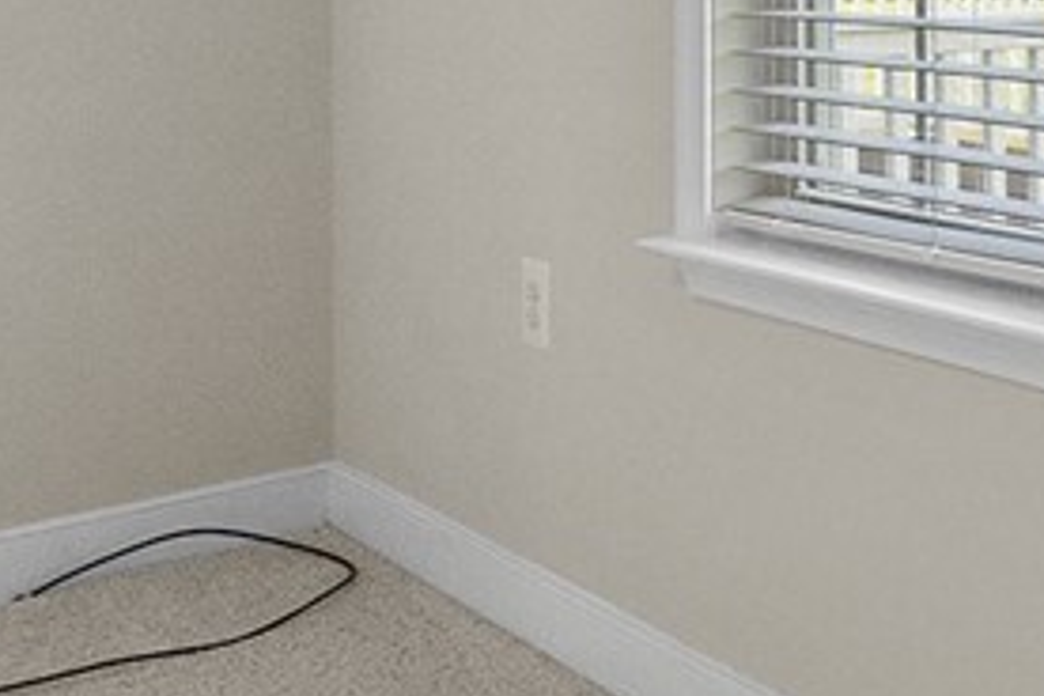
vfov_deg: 21.0
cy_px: -100
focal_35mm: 61
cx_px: 1398
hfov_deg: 27.0
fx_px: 1768
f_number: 8
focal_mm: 15.5
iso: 800
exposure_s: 1/160
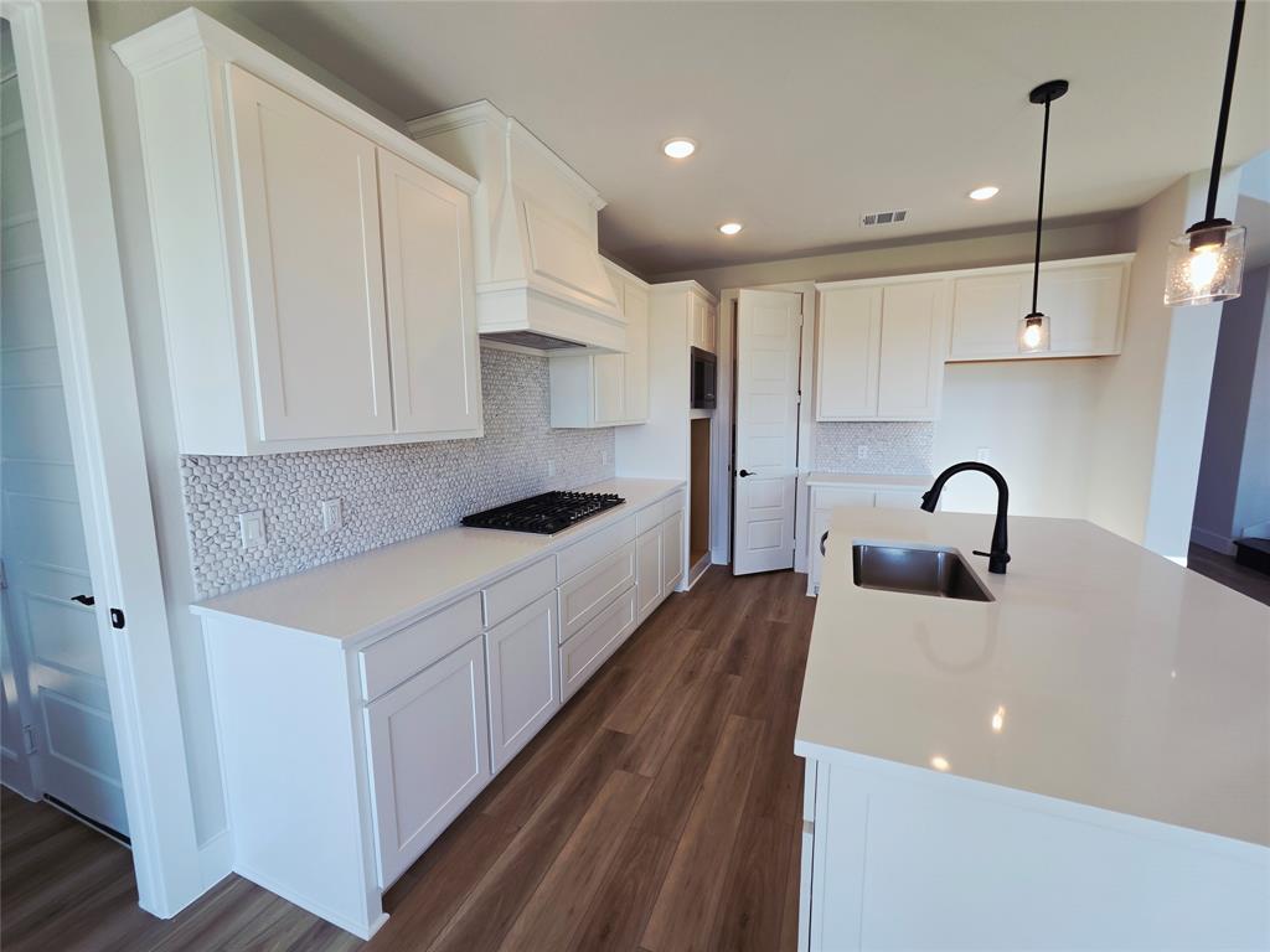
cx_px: 635
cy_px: 476
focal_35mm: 13
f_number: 2.2
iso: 50
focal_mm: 2.2
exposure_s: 1/120
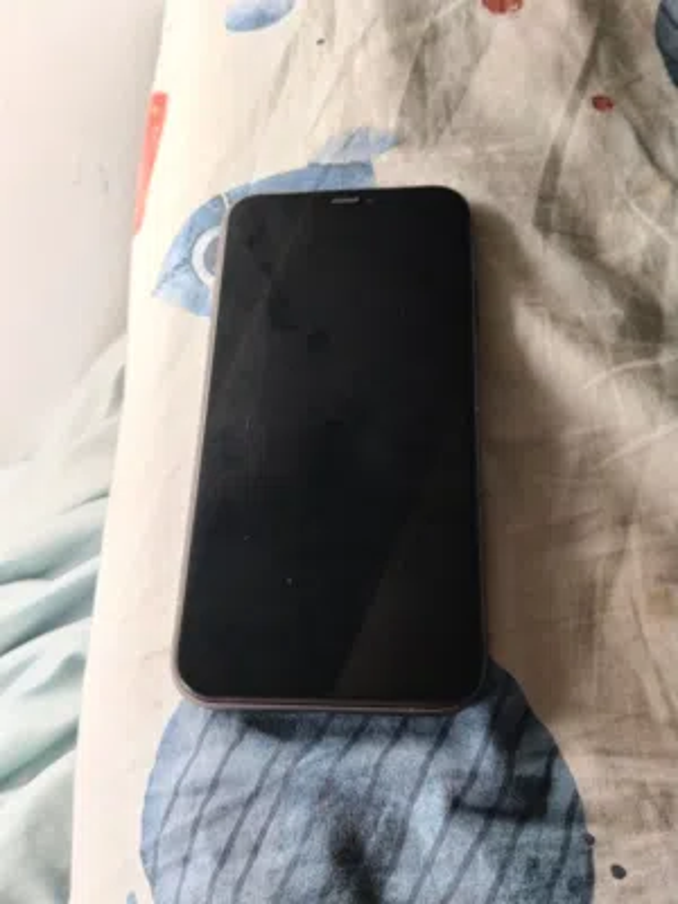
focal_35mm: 29
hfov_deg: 48.2
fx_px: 757
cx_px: 339
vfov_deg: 61.7
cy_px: 452
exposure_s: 1/33.3
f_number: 1.8
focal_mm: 4.22
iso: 125
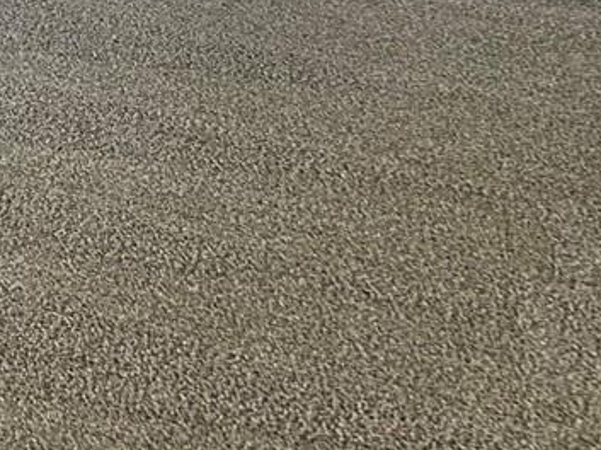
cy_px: -416
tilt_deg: -12.8
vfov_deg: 11.4
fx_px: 2047
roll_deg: +1.4
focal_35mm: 118
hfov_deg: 13.6
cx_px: -683
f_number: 1.5
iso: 80
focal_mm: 5.7
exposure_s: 1/60
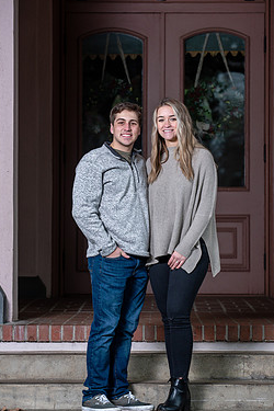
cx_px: 157
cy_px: 204
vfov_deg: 14.3
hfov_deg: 9.5
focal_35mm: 144
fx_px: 1644
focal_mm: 120
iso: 200
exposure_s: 1/125
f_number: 4
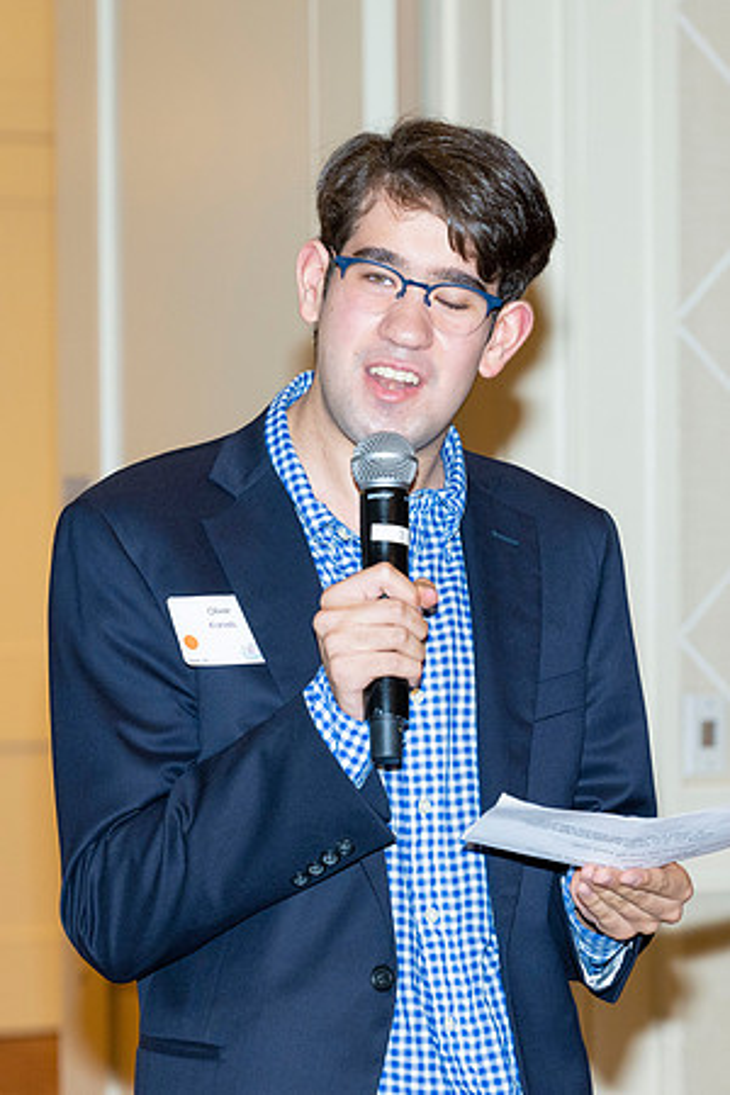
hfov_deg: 7.5
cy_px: 546
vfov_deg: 11.2
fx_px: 5566
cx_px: 437
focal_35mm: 183
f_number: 5.6
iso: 1000
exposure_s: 1/100
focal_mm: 120
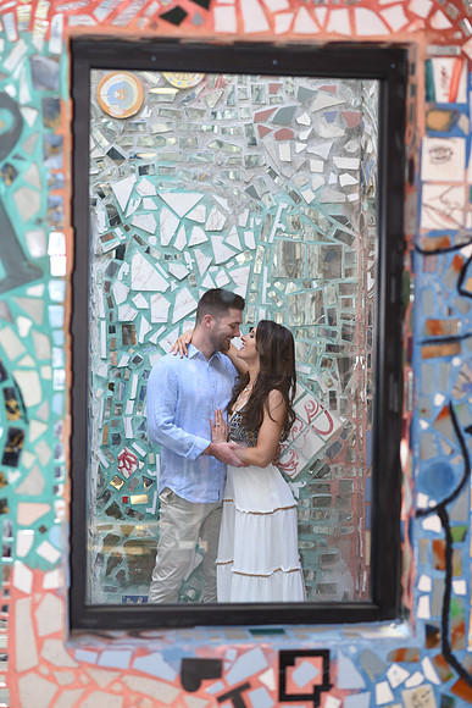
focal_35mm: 85
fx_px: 1671
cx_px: 236
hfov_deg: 16.1
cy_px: 354
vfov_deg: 23.9
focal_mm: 85
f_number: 3.2
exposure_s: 1/160
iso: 320
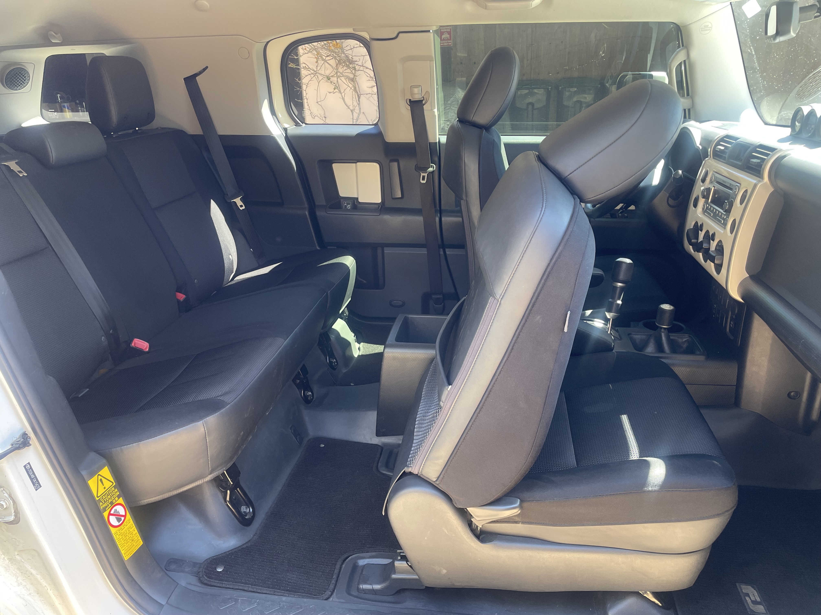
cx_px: 410
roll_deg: +3.1
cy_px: 308
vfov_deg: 53.1
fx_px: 617
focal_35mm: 26
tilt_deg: -19.3
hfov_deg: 67.3
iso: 100
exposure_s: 1/121
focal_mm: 4.2
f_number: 1.6
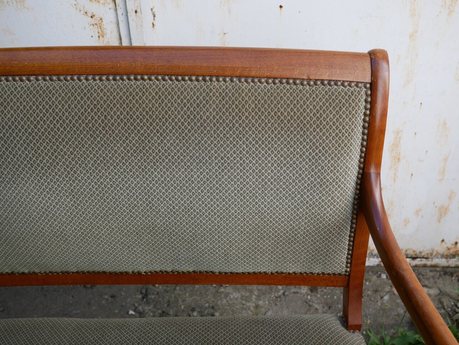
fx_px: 530
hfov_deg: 46.8
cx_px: 230
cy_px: 172
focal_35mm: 40
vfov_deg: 36.0
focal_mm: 20
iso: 200
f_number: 3.2
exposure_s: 1/320
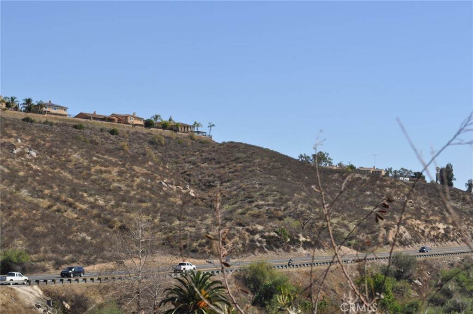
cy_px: 157
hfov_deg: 24.6
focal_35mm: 82
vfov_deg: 16.5
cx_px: 236
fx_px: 1083
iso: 200
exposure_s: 1/400
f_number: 10
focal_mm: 55
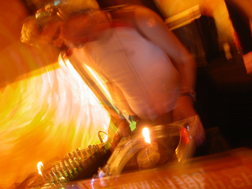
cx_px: 126
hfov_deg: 49.0
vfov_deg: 37.7
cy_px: 94
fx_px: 277
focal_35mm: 38
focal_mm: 7.8
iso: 200
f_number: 2.8
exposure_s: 2
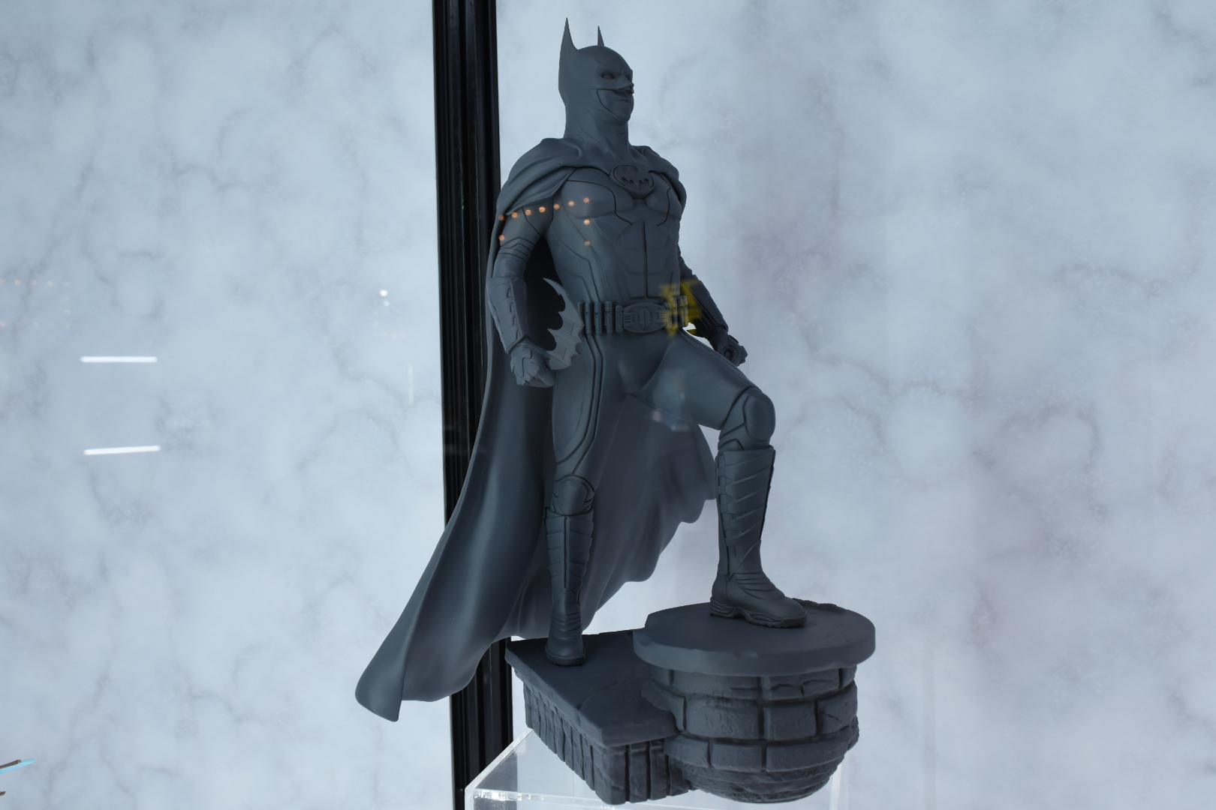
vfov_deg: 41.7
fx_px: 1064
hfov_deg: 59.5
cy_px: 405
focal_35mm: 32
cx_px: 608
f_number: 8
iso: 640
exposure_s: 1/250
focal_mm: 21
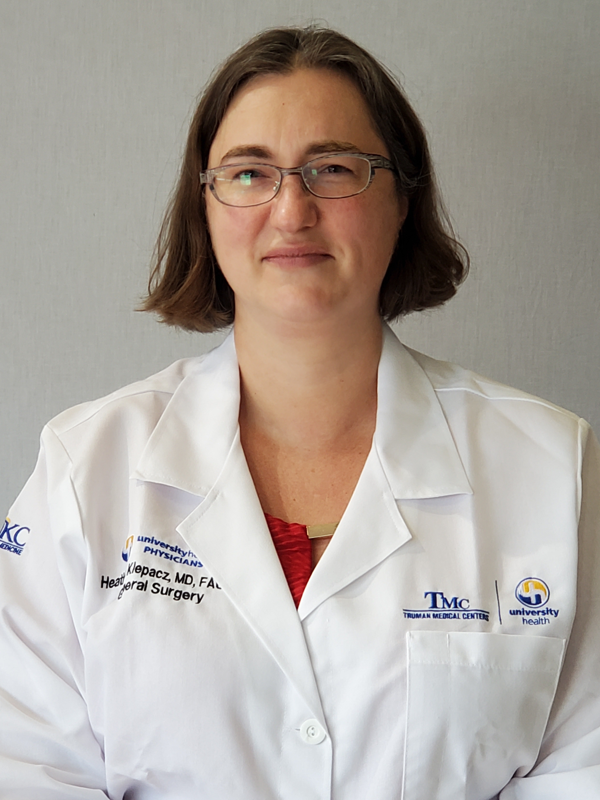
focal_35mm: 52
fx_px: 1202
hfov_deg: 28.0
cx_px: 300
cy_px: 400
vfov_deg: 36.8
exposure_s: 1/30
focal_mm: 6
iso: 125
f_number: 2.4
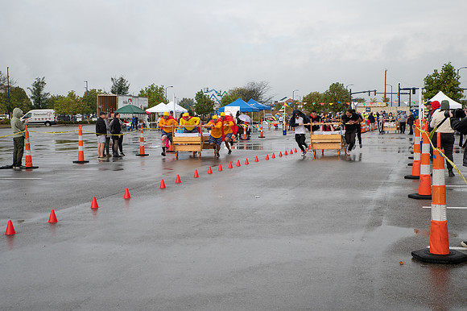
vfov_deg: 27.0
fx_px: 648
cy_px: 156
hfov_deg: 39.6
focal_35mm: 50
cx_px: 234
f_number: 7.1
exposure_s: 1/500
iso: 400
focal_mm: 50
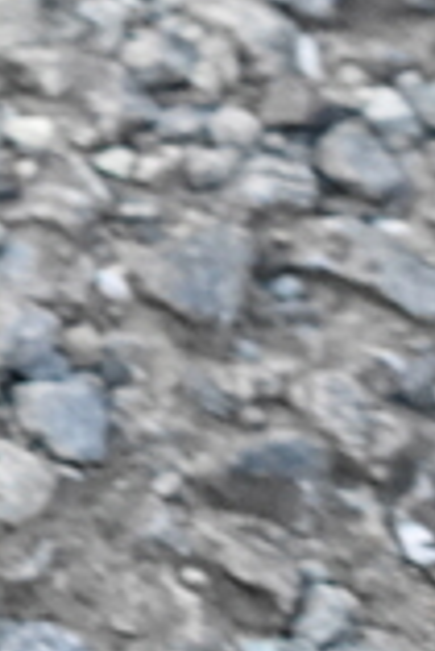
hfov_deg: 5.7
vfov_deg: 11.2
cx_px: -1661
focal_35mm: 183
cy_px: 199
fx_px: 3309
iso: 640
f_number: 2.8
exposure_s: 1/200
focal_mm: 8.8
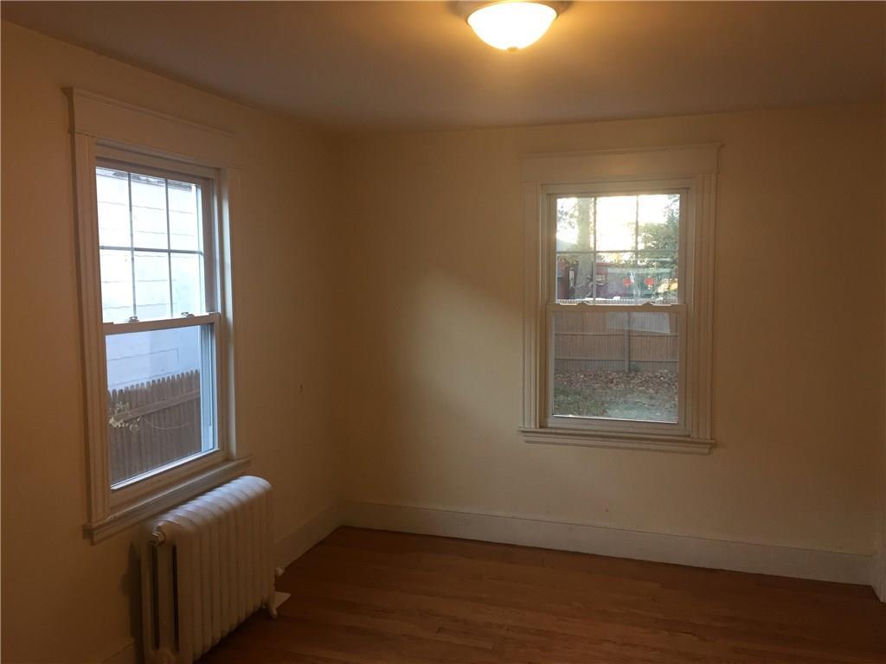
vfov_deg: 48.2
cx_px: 443
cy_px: 332
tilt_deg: -5.0
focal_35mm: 29
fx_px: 742
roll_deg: +0.6
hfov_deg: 61.7
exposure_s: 1/30
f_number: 2.2
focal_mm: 4.15
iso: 40
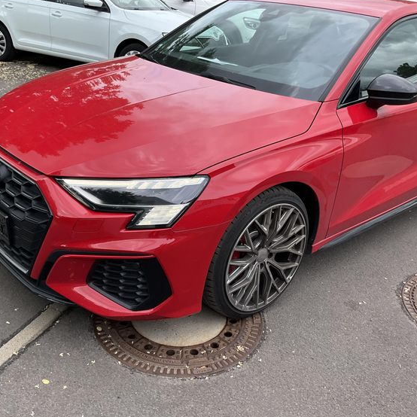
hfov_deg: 44.9
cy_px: 194
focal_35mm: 37
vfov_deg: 44.9
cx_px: 203
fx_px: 504
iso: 25
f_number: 1.8
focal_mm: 3
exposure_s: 1/545
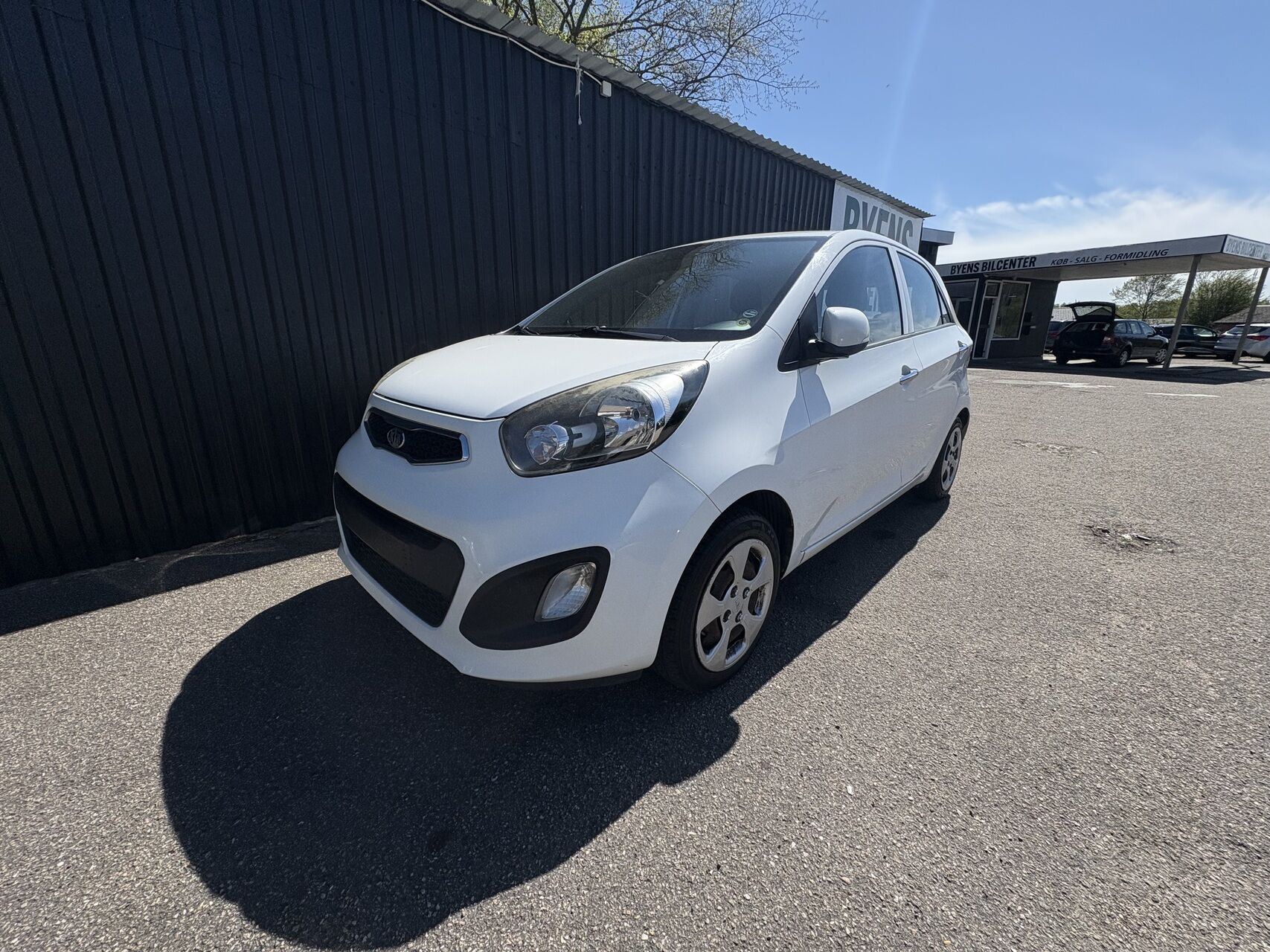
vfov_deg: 85.7
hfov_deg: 102.1
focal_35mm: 14
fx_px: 514
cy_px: 476
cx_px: 635
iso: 64
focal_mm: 2.22
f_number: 2.2
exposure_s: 1/4367
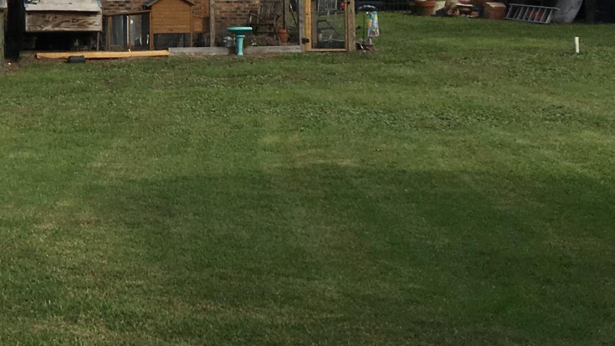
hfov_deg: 22.7
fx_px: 1419
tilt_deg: +3.2
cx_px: -104
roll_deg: -0.4
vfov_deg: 13.7
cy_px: -19
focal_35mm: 87
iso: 25
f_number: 2.2
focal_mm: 4.15
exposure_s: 1/1709
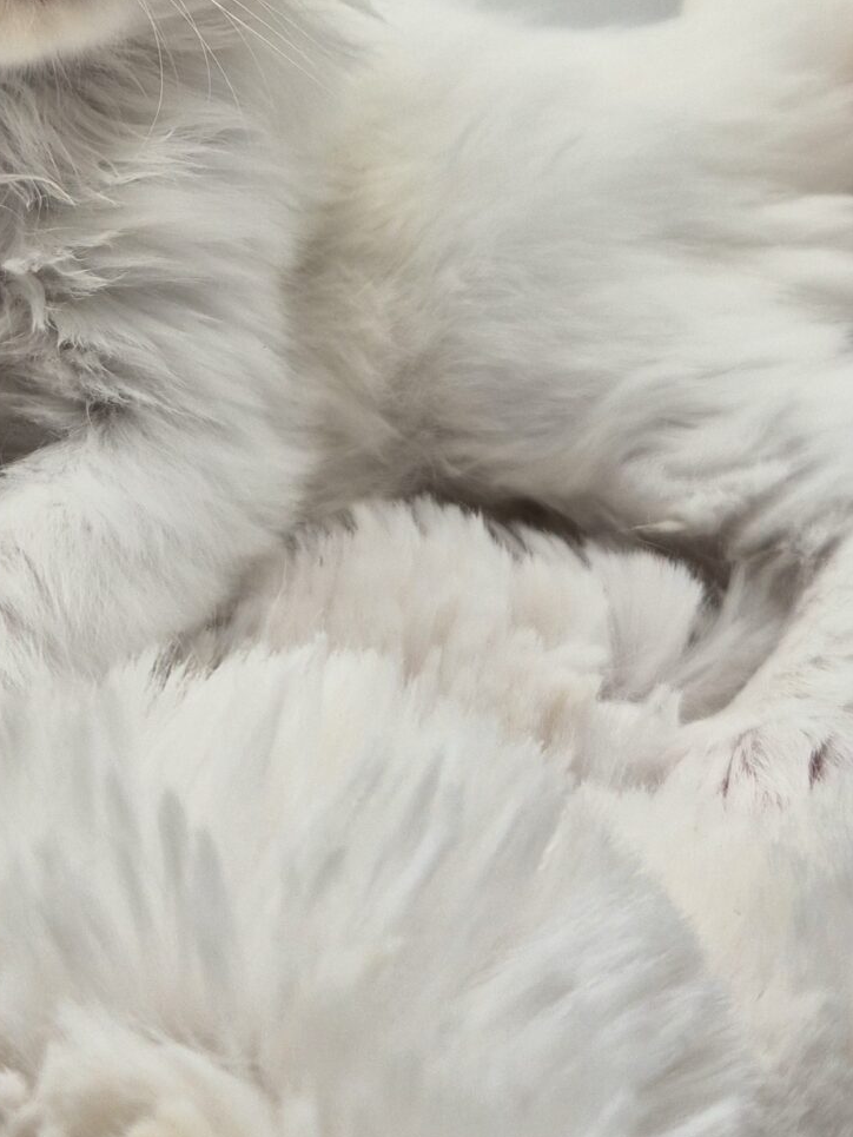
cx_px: 251
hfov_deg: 23.9
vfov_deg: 29.4
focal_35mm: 61
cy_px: -26
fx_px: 2004
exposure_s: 1/1244
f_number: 1.8
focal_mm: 5.4
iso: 80
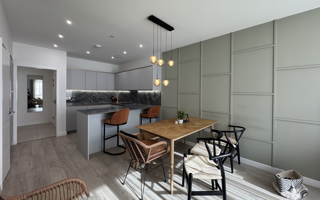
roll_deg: -0.2
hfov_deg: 101.5
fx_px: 131
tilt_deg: +0.0
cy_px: 93
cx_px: 160
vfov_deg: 74.7
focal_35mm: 15
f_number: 2.2
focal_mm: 2.22
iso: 80
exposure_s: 1/100
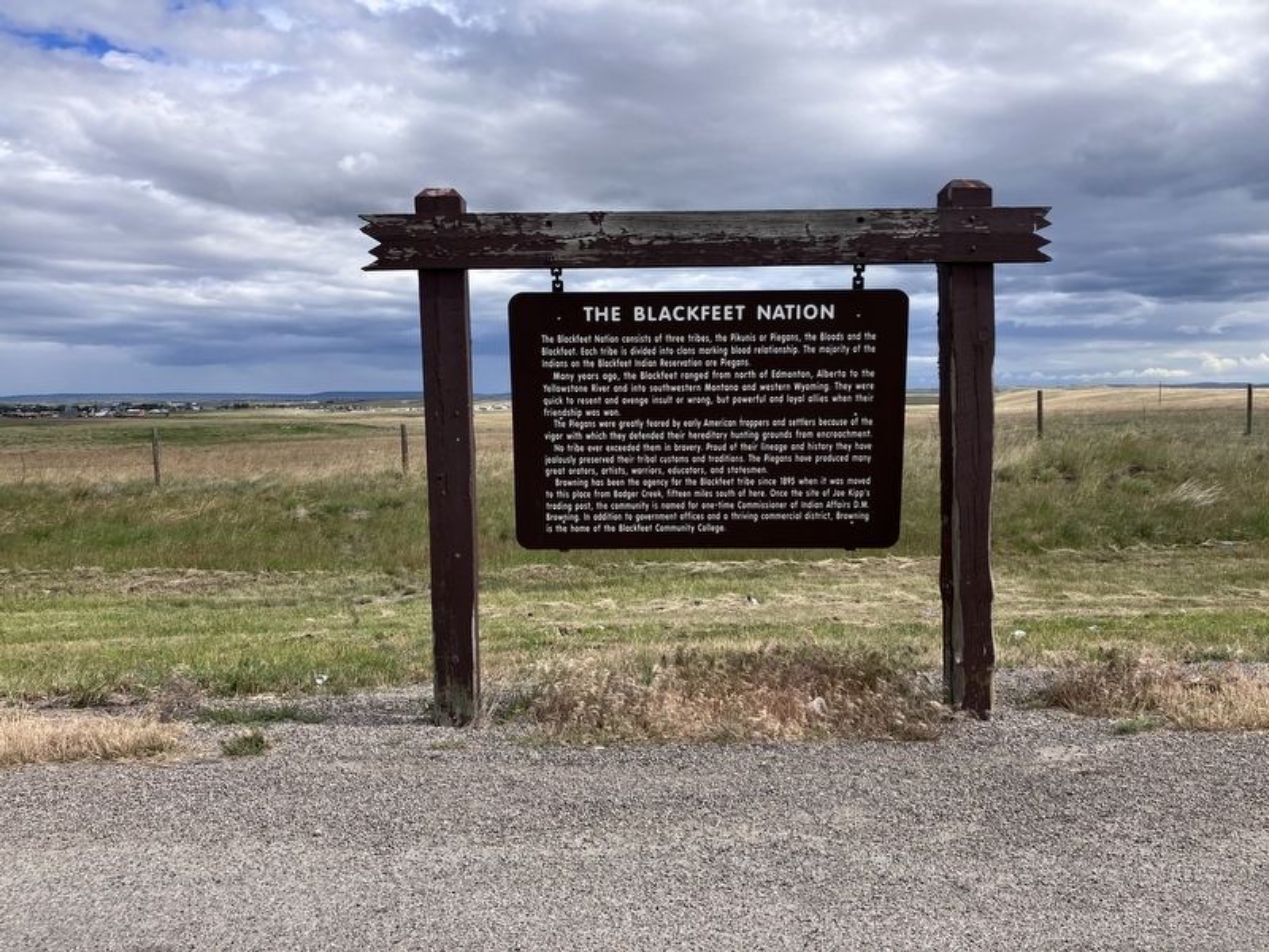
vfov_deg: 49.7
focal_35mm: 28
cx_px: 634
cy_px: 476
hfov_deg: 63.4
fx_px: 1026
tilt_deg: -5.6
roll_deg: +0.2
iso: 32
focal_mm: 3.99
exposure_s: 1/2114
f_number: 1.8
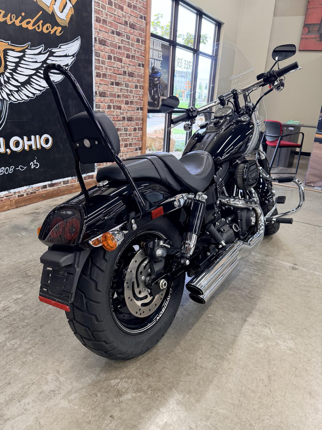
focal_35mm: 24
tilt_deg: -21.0
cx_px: 161
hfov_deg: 56.8
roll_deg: -3.9
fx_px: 298
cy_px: 215
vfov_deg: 71.6
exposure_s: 1/60
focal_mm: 6.76
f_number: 1.78
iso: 200
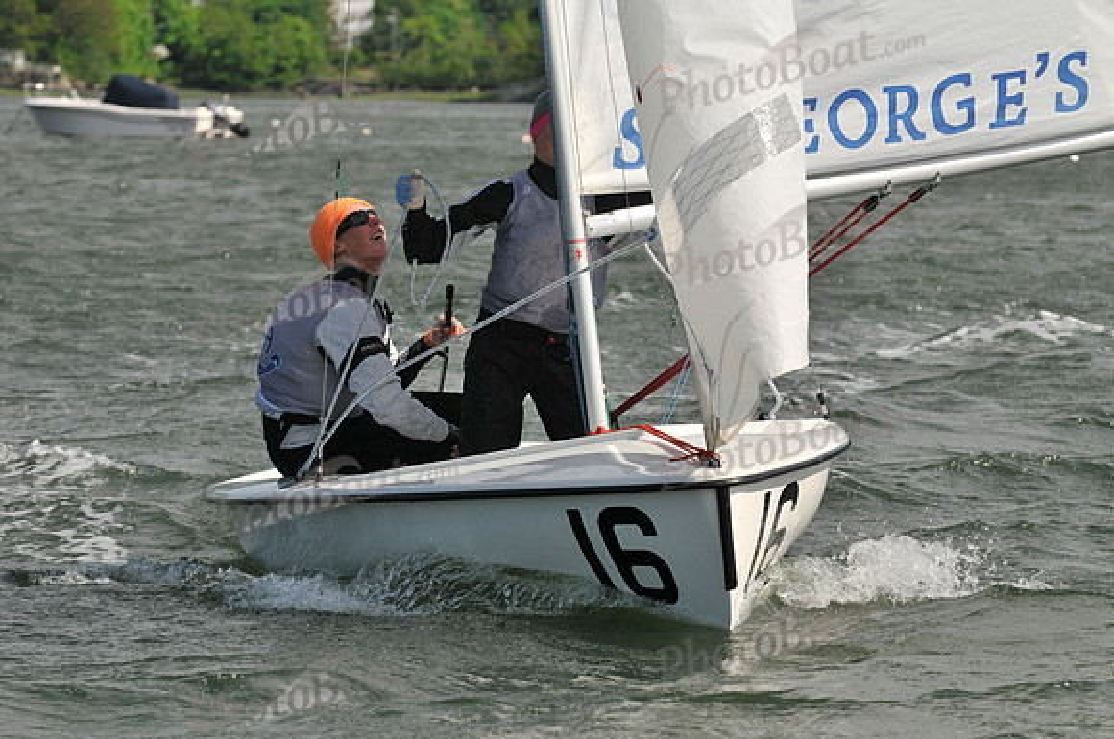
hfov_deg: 10.6
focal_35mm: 195
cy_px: 370
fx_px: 6026
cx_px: 557
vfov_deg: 7.0
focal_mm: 130
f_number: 6.3
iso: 200
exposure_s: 1/1600
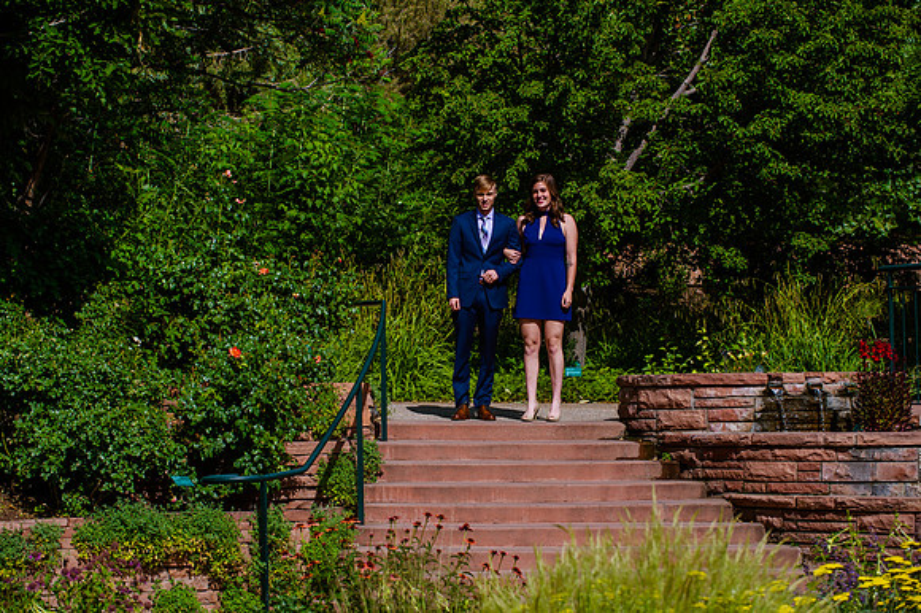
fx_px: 3114
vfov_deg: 11.2
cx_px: 437
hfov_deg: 16.8
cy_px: 291
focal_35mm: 122
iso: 200
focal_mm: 116
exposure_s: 1/800
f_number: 8
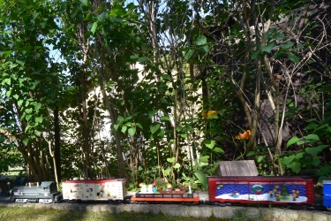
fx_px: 221
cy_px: 152
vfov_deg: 51.9
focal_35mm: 24
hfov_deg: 68.8
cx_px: 81
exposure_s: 1/60
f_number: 8
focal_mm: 10
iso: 450
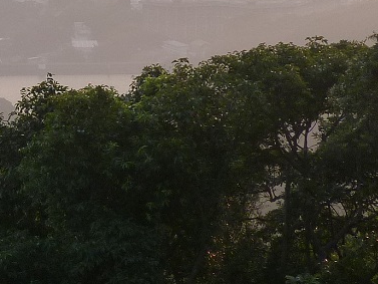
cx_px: -58
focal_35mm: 156
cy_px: 62
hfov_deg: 12.4
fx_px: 1704
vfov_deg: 9.5
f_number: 4
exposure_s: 1/125
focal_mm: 7.6
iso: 125
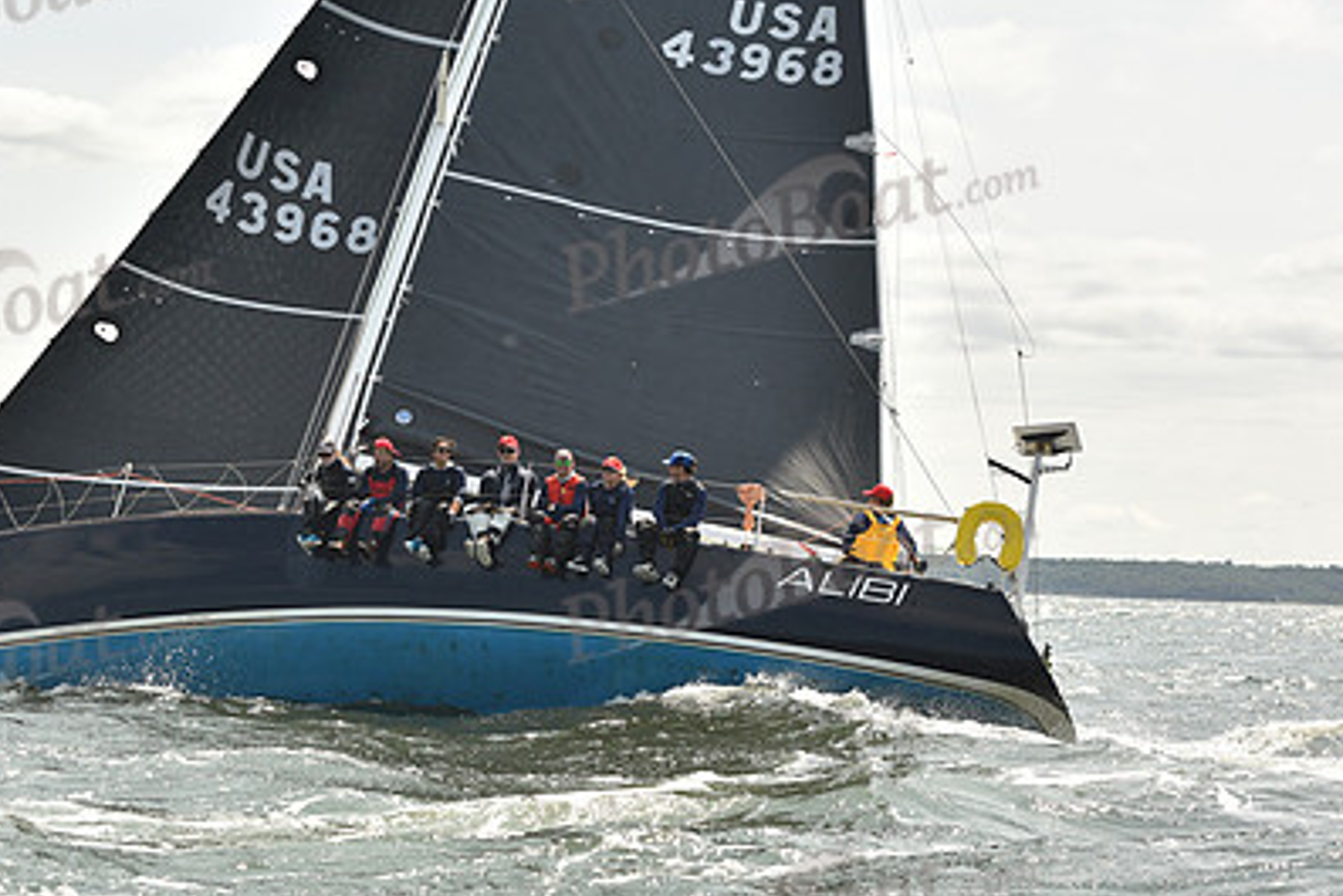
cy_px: 448
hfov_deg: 17.9
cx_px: 389
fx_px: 4254
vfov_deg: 12.0
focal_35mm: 114
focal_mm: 78
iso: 250
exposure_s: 1/800
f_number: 8
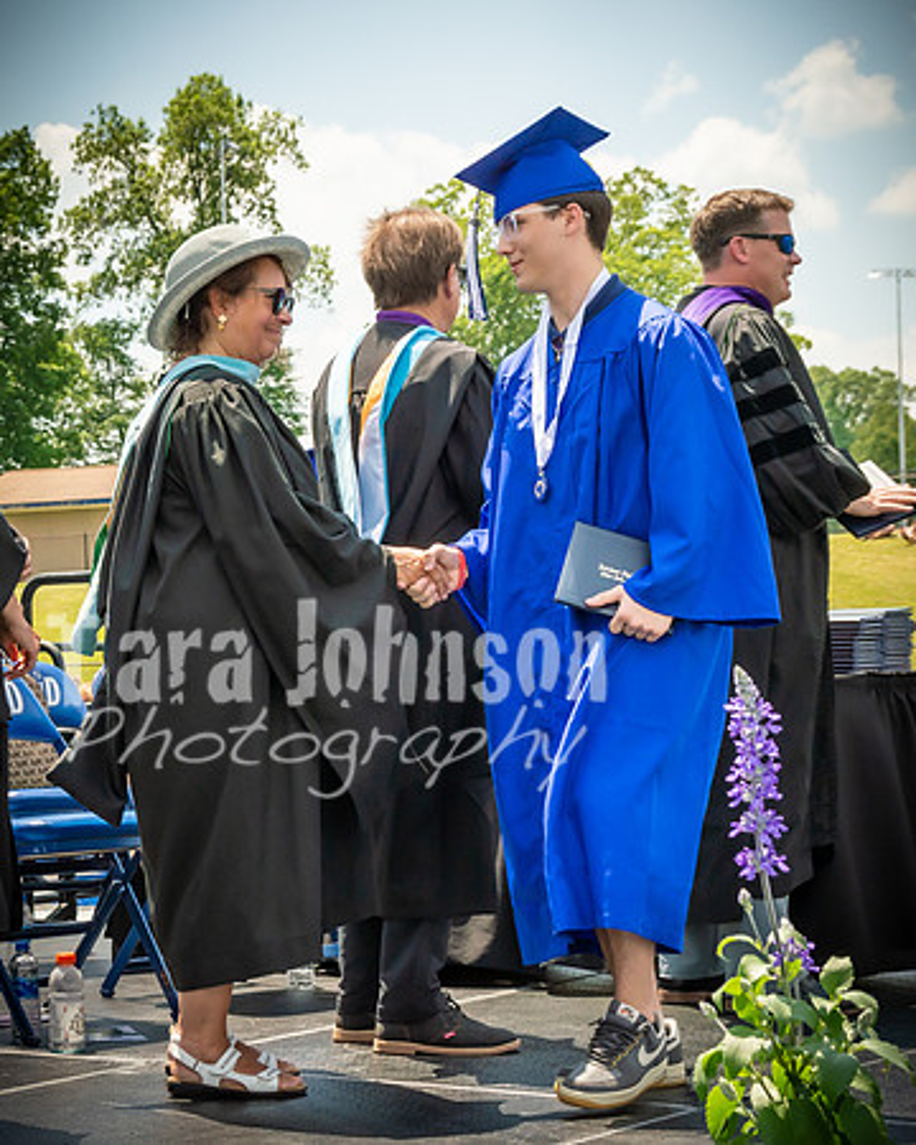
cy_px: 572
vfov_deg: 21.6
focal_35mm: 89
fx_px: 3007
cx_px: 216
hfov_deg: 17.2
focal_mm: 36
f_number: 7.1
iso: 200
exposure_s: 1/800
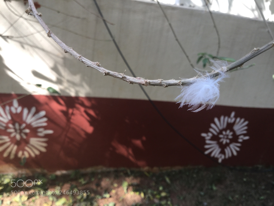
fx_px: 245
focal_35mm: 31
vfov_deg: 45.4
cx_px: 137
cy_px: 103
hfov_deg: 58.4
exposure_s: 1/100
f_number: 2.4
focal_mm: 3.3
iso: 25
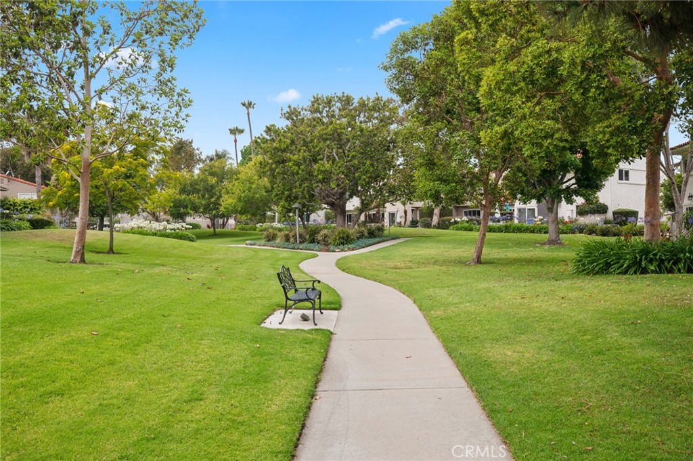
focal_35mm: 32
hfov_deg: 58.8
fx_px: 615
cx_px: 346
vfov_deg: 41.1
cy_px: 230
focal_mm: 32
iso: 100
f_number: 9
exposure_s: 1/160
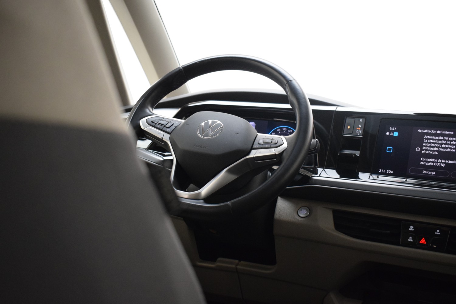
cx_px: 228
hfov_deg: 46.4
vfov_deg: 31.9
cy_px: 152
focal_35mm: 42
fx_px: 532
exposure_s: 1/60
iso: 2800
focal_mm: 28
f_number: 4.2
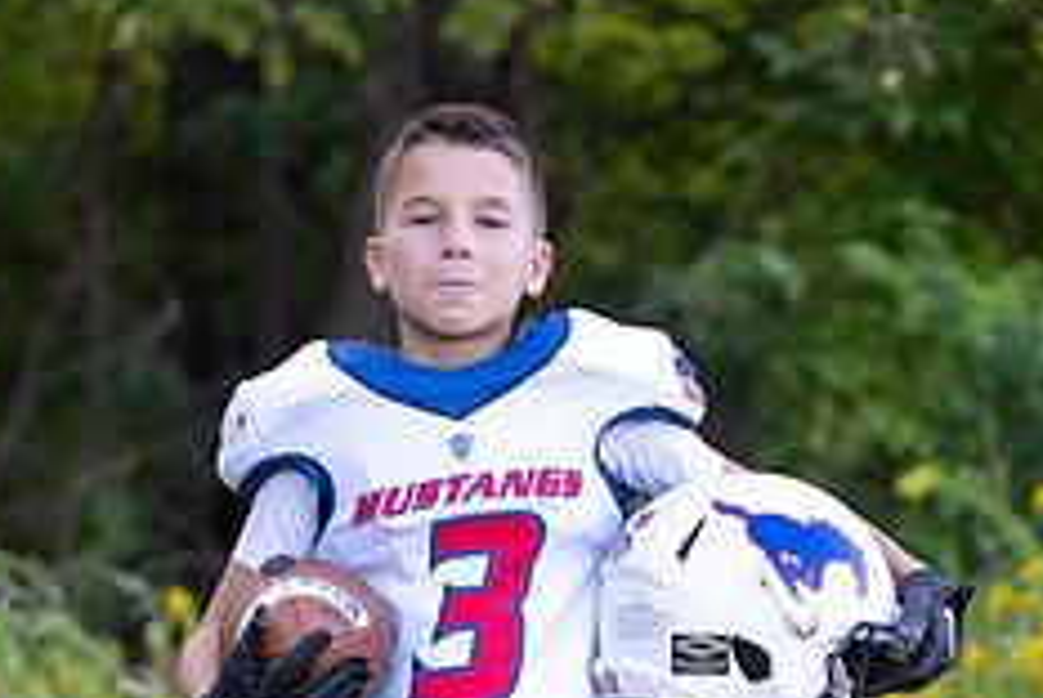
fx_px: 6411
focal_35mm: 221
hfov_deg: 9.3
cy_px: 737
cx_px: 459
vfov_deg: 6.2
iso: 250
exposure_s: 1/320
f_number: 2.8
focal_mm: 82
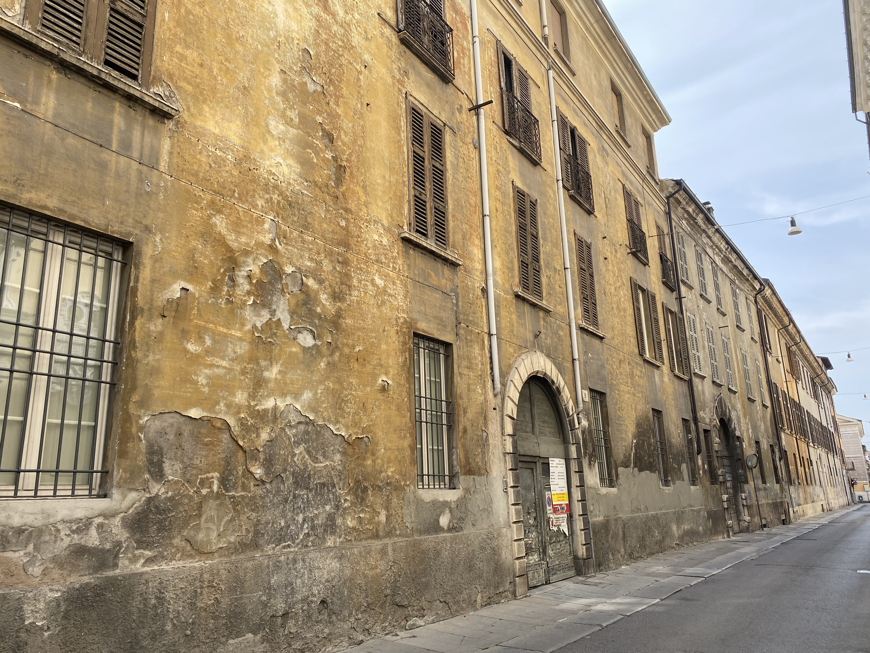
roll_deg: +1.6
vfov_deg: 53.1
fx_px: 653
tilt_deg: +14.8
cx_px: 435
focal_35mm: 26
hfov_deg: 67.3
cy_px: 326
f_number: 1.8
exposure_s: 1/729
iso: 32
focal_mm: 4.25
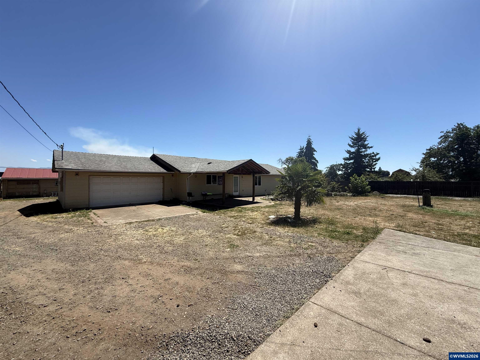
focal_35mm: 14
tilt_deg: -0.1
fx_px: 194
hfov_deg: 102.1
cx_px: 240
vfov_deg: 85.7
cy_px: 180
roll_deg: -1.0
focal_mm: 2.22
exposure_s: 1/1613
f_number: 2.2
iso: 50
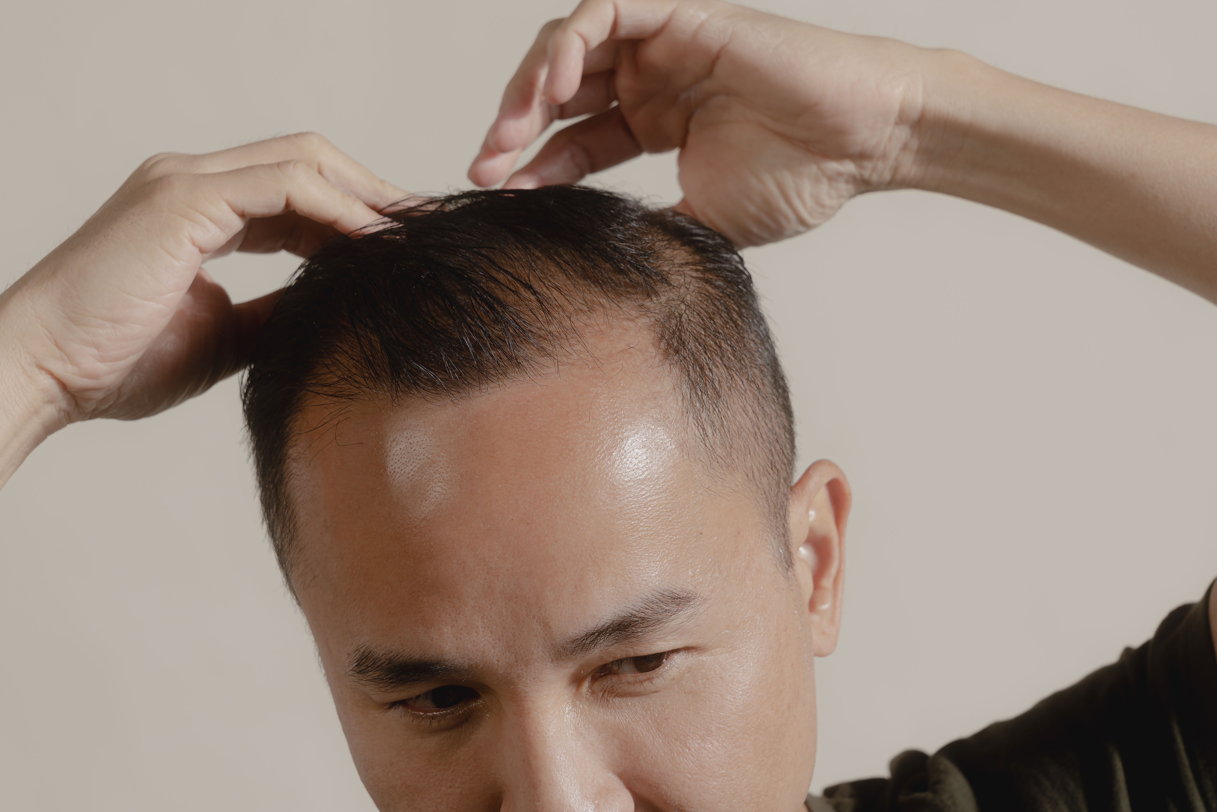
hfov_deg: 22.9
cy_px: 319
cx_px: 645
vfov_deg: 15.4
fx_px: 3009
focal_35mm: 89
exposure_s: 1/100
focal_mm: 70
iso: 50
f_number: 7.1
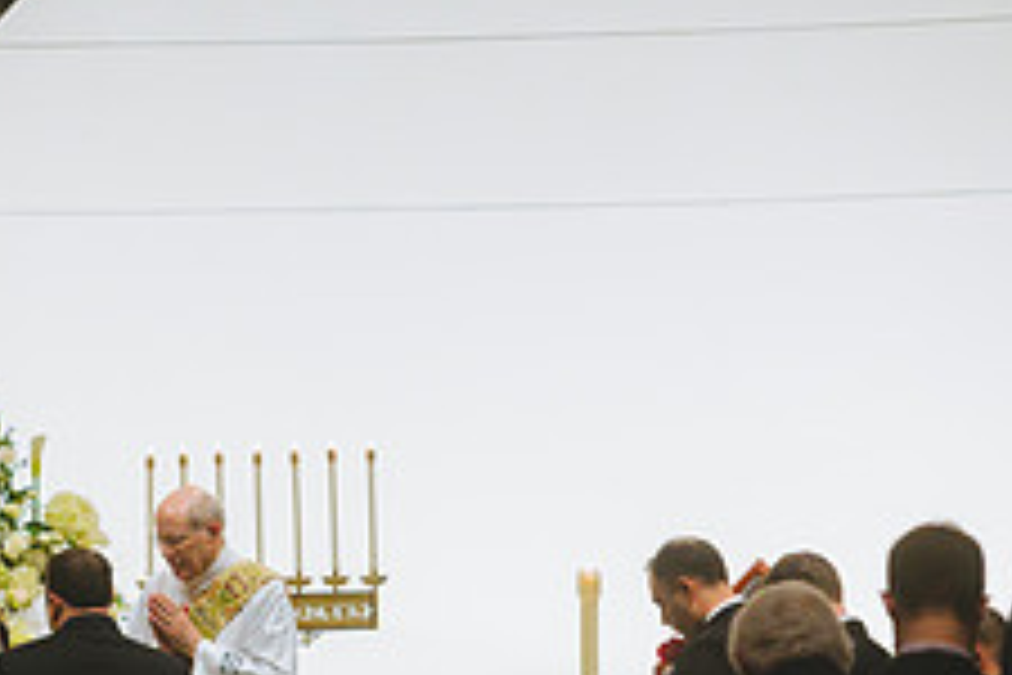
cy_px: 734
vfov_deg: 3.9
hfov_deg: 5.9
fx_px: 9782
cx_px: -54
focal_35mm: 348
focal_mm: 135
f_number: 2.8
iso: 1600
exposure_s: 1/320
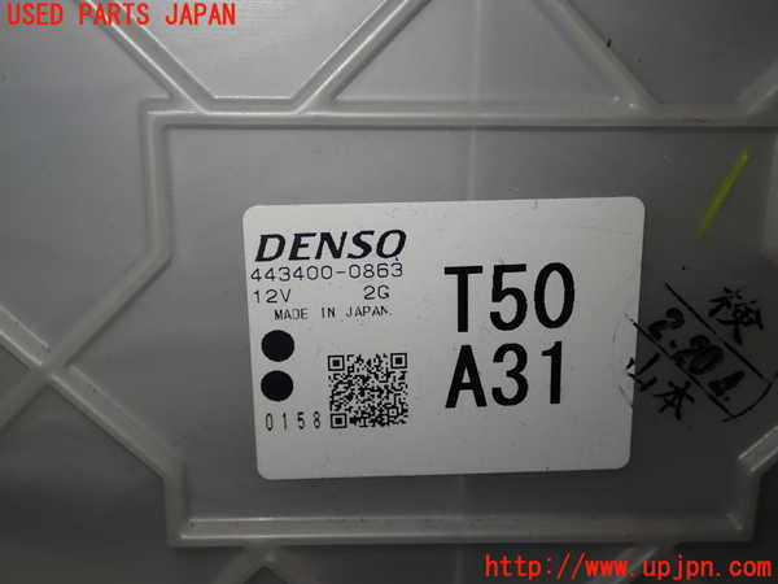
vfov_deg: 35.1
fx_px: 921
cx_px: 389
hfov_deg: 45.8
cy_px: 292
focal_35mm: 41
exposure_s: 1/80
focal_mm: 7.31
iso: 100
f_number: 2.8
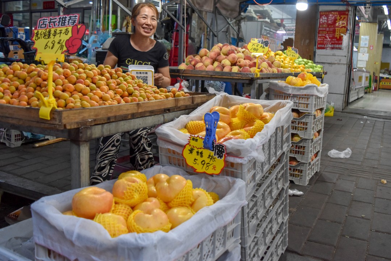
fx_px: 326
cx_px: 196
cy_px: 130
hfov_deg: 61.9
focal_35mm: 30
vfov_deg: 43.6
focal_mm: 20
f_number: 3.5
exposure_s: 1/500
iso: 1000
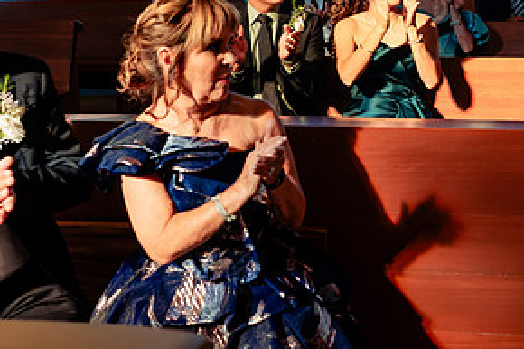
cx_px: 372
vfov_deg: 21.1
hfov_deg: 31.5
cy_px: 41
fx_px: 916
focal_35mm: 63
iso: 500
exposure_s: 1/125
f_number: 4.5
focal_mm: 31
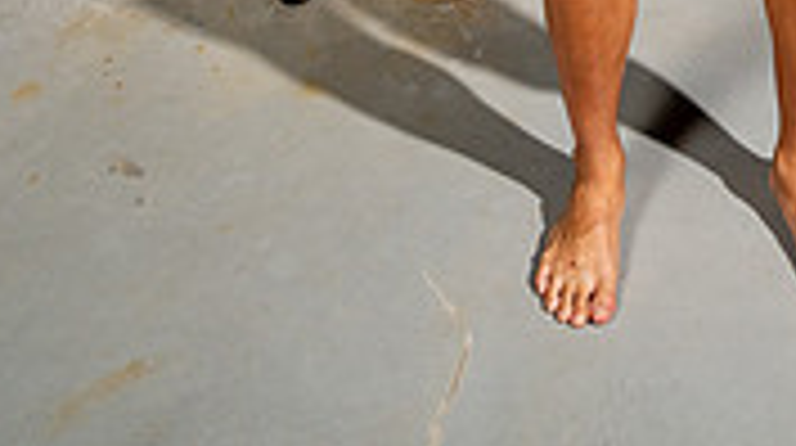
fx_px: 1349
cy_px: -554
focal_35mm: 64
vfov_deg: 14.2
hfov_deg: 31.9
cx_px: 657
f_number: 7.1
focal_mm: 24
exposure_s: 1/125
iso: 500
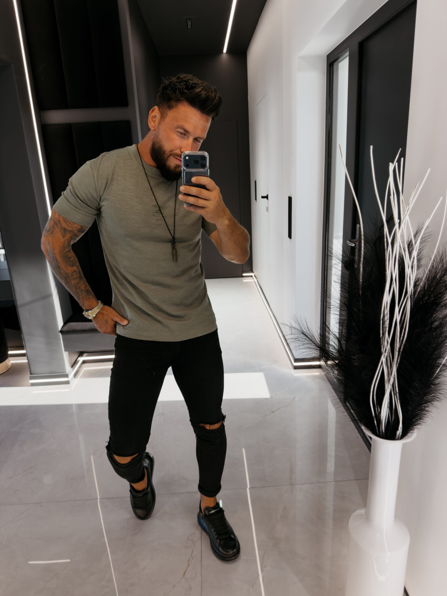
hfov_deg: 56.8
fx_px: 413
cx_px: 224
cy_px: 298
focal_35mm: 24
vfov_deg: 71.6
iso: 100
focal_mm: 6.76
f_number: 1.8
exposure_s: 1/90
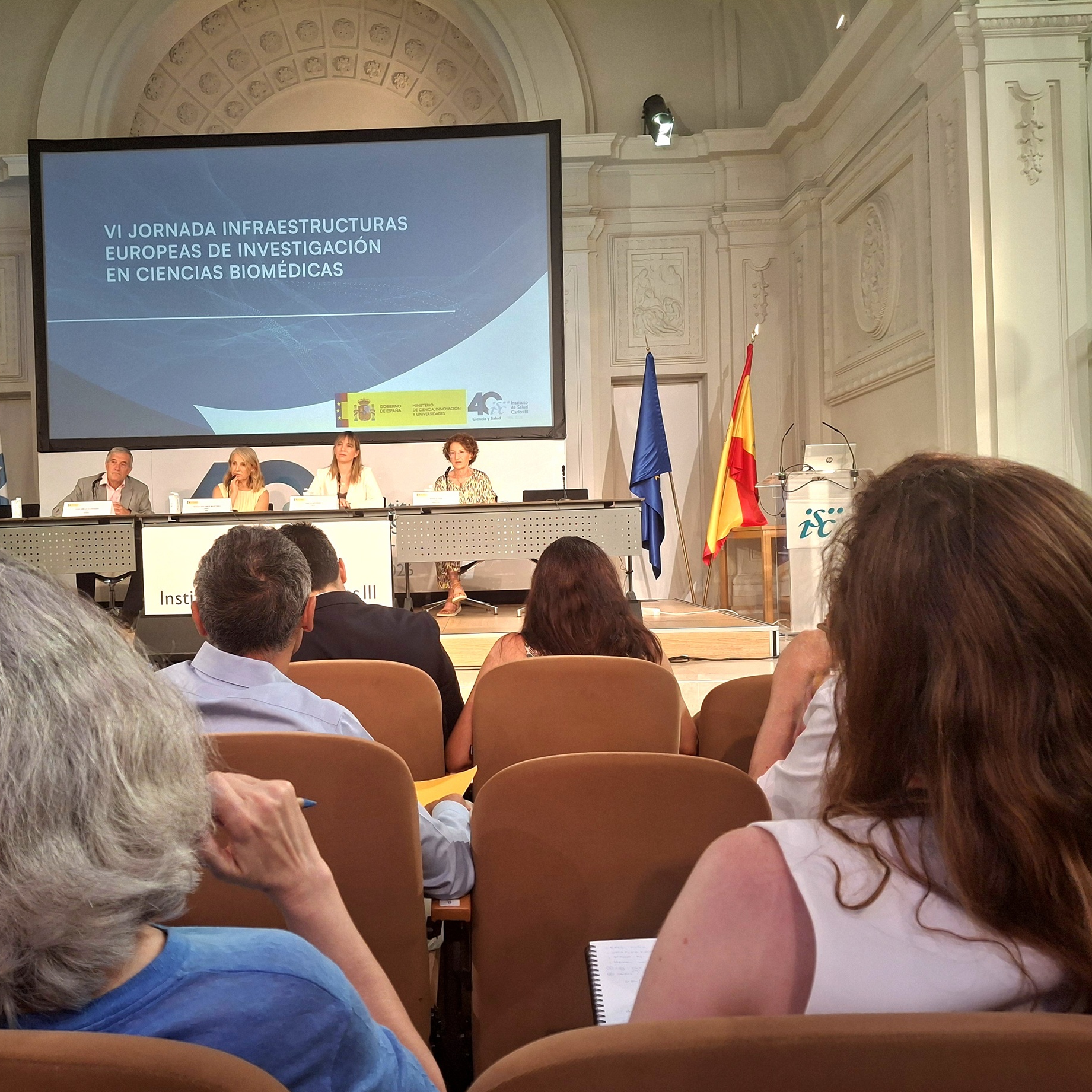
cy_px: 554
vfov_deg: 54.0
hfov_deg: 53.8
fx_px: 1071
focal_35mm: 30
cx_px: 467
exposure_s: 1/50
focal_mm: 4.69
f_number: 1.8
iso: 160
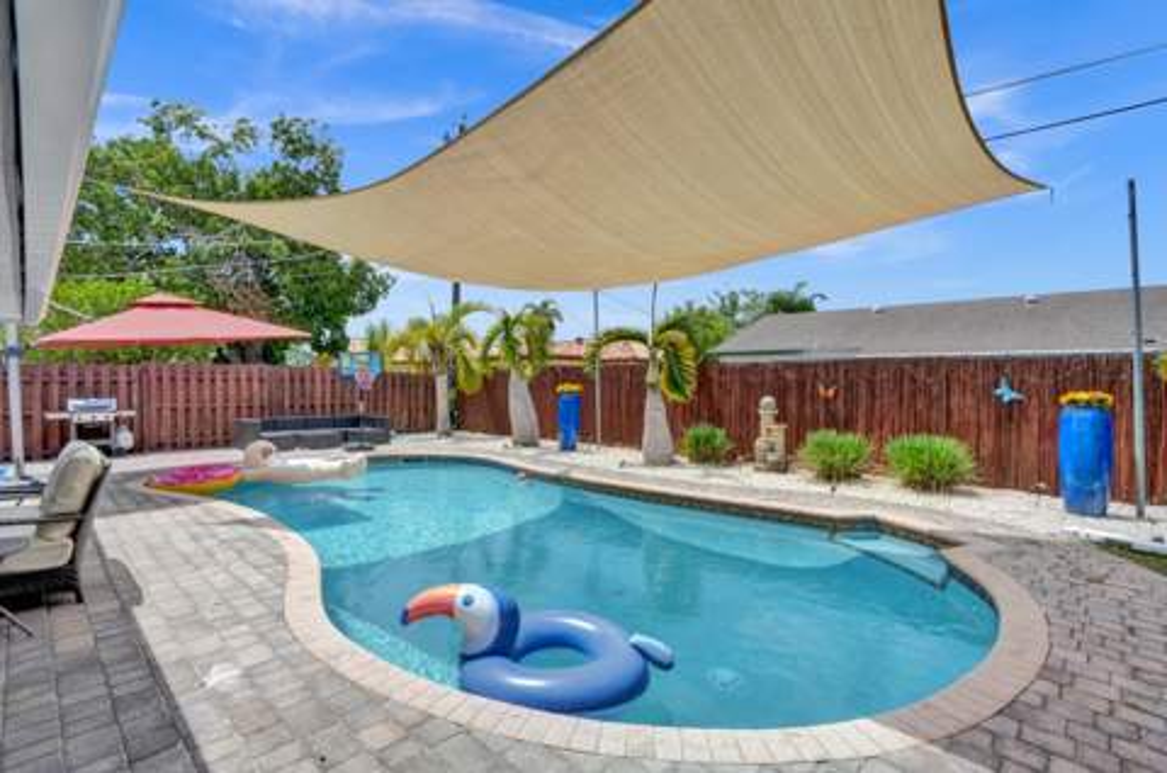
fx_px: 550
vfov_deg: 70.2
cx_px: 584
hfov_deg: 93.4
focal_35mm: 17
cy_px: 386
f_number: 16
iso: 1600
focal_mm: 17
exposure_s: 1/400
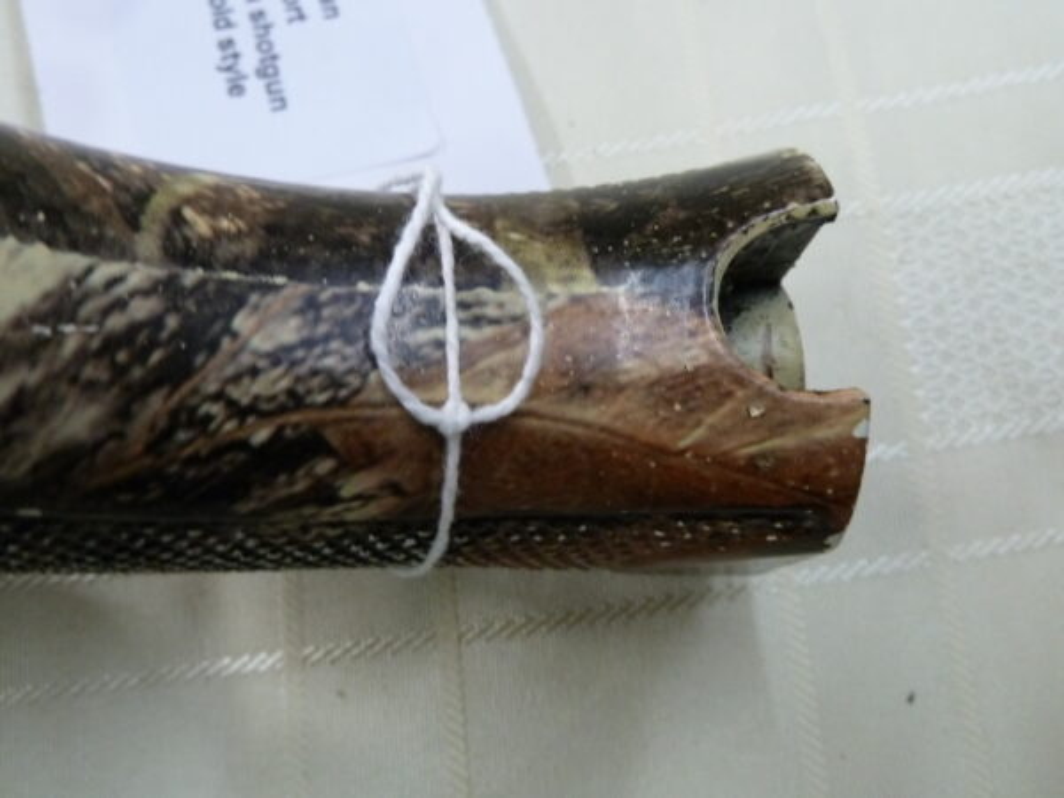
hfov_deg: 56.8
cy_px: 399
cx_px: 532
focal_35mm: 32
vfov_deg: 44.2
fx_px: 984
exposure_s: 1/30
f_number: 3.5
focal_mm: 5.3
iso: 400
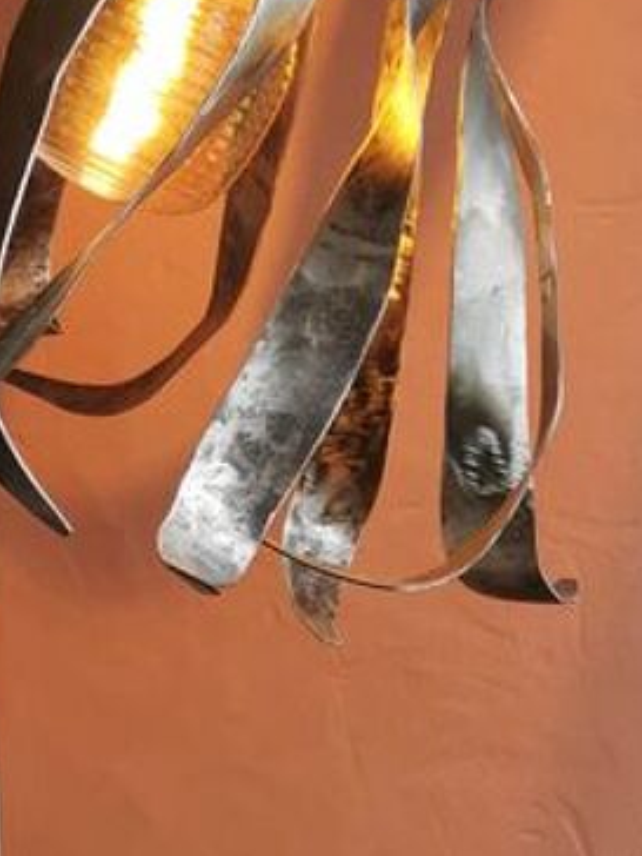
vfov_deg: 19.1
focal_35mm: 99
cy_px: 930
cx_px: 172
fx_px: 2448
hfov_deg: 14.9
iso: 160
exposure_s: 1/100
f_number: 1.8
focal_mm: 5.58
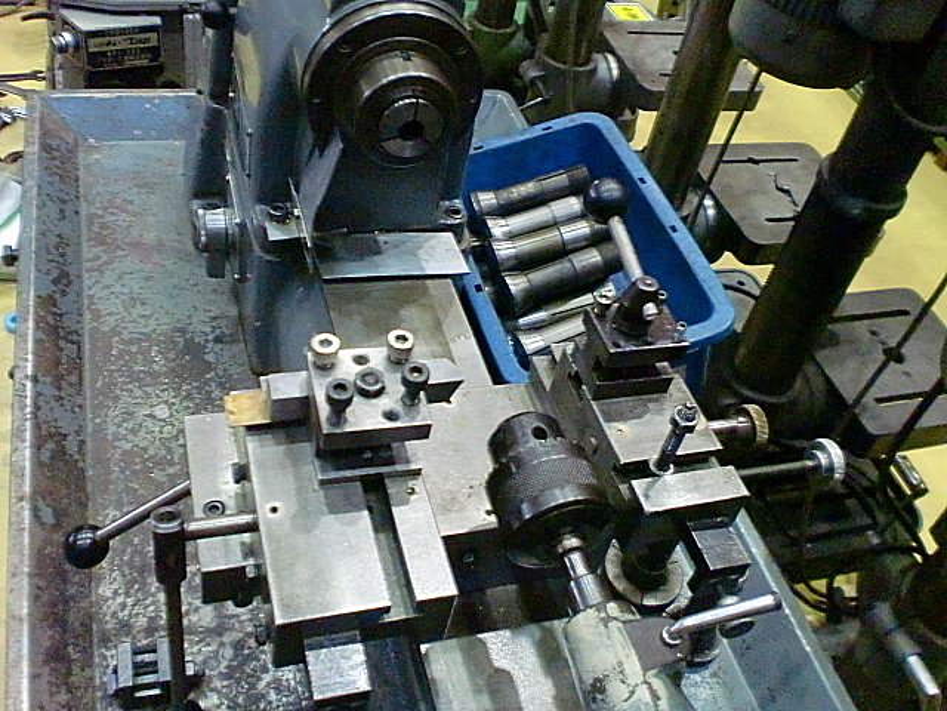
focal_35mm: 35
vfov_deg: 40.7
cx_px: 474
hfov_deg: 52.6
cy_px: 356
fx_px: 958
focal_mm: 6.3
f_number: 3.1
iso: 1000
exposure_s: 1/60
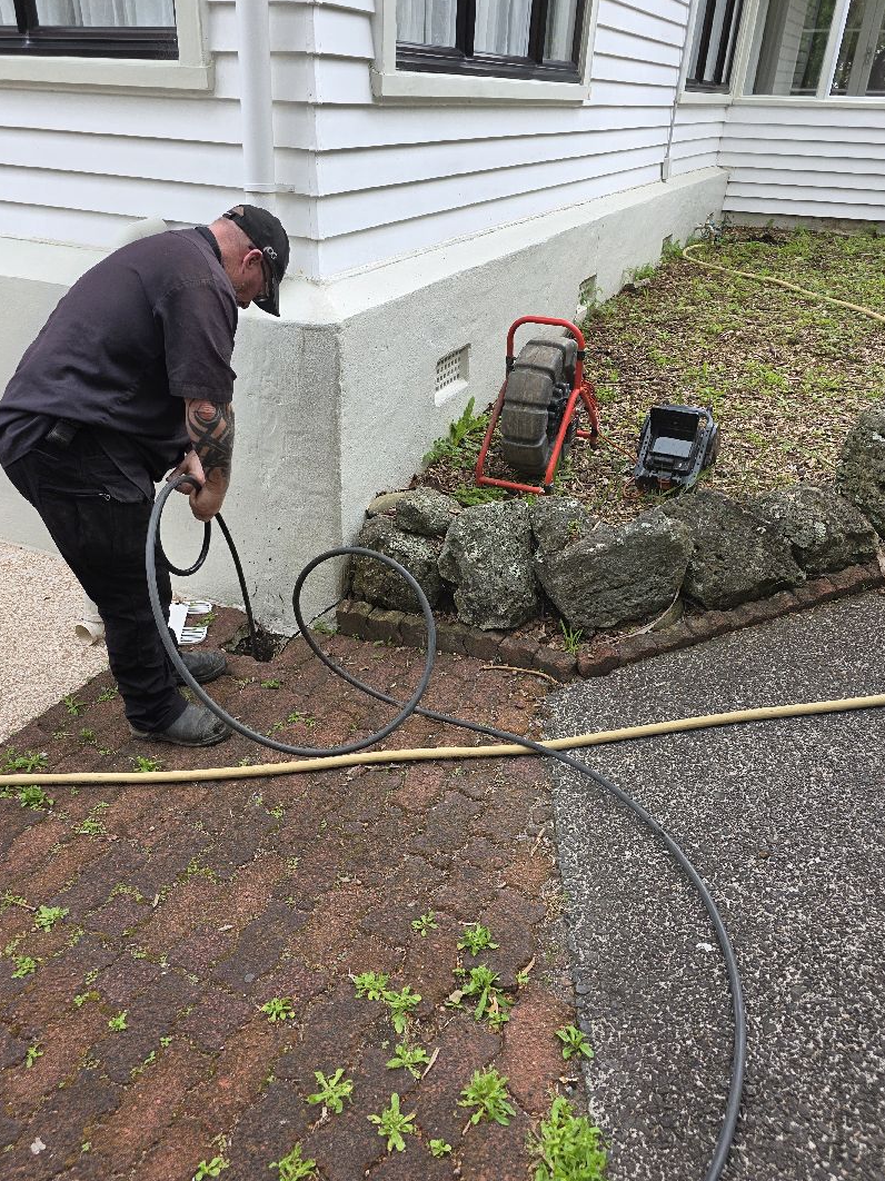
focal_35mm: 26
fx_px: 887
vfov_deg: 67.3
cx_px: 424
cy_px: 585
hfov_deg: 53.0
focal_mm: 6.3
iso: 32
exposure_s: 1/182
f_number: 1.7
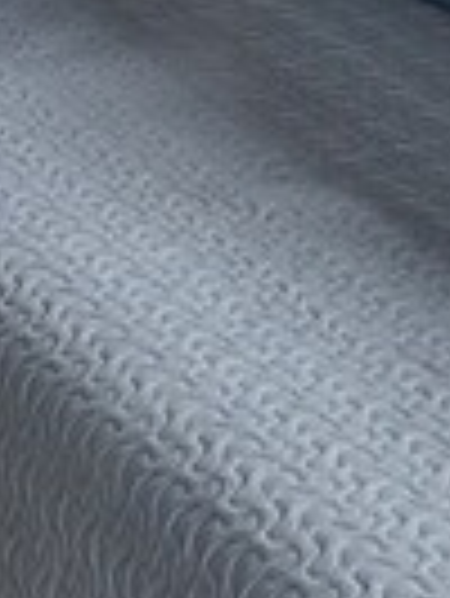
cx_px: 594
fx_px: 3063
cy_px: -949
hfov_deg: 8.3
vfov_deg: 9.6
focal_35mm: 177
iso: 64
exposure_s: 1/100
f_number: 1.8
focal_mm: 5.4
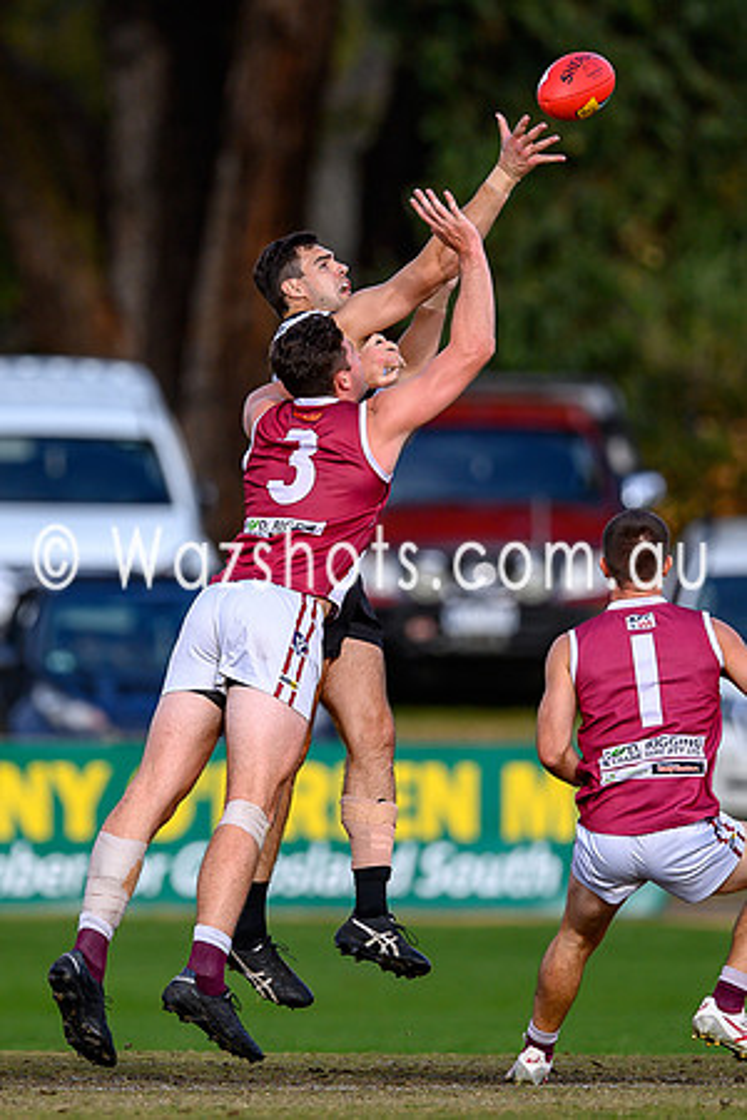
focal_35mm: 1022
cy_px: 492
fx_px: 31808
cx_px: 260
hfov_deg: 1.3
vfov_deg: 2.0
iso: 220
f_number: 4
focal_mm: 500
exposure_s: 1/1600
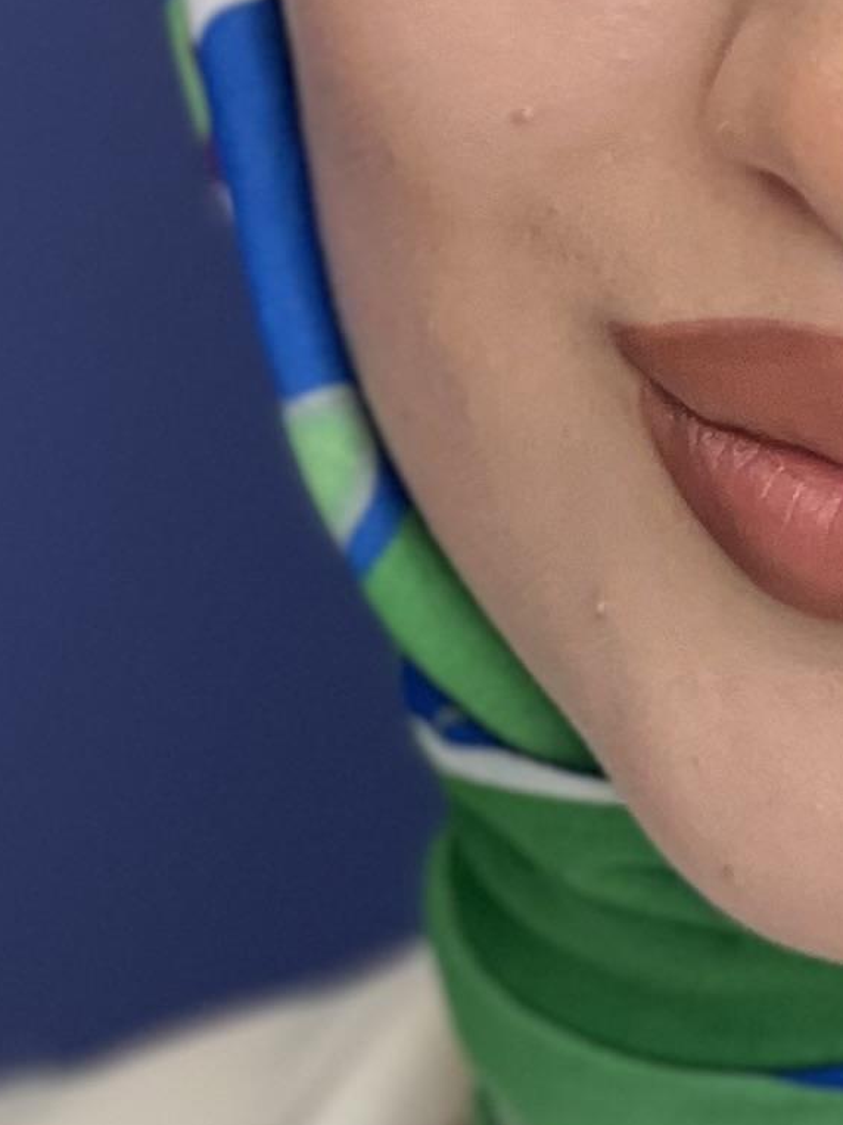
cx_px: 1300
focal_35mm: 407
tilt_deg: -3.0
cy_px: 251
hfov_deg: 3.6
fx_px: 13219
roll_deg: -0.2
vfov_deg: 4.9
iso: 80
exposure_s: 1/100
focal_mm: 9
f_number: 2.8
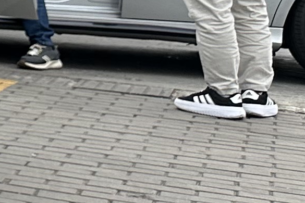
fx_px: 1457
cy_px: -128
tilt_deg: +0.0
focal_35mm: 172
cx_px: -723
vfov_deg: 7.8
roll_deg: -3.1
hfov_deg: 8.8
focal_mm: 6.86
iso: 80
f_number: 1.78
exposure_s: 1/3155
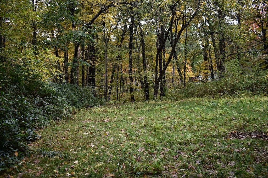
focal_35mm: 32
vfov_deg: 41.7
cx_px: 134
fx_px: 235
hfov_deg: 59.5
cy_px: 89
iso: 400
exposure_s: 1/250
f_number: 4
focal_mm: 21
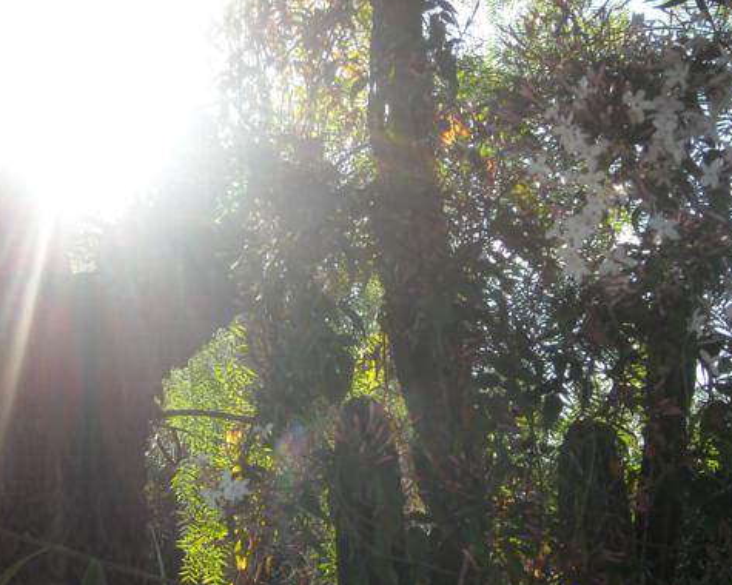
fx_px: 997
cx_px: 359
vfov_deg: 32.6
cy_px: 234
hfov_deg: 40.3
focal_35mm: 46
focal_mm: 5.7
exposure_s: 1/250
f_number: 2.8
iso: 64
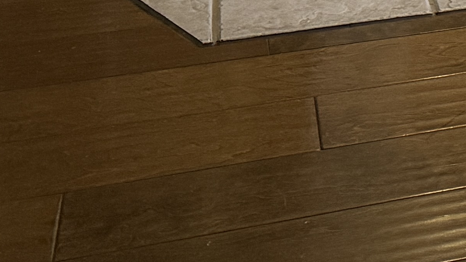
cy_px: -490
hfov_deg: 14.1
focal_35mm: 124
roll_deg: -3.5
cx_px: 972
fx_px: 1533
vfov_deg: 8.4
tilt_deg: -6.2
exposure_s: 1/120
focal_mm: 6.76
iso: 320
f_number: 1.78
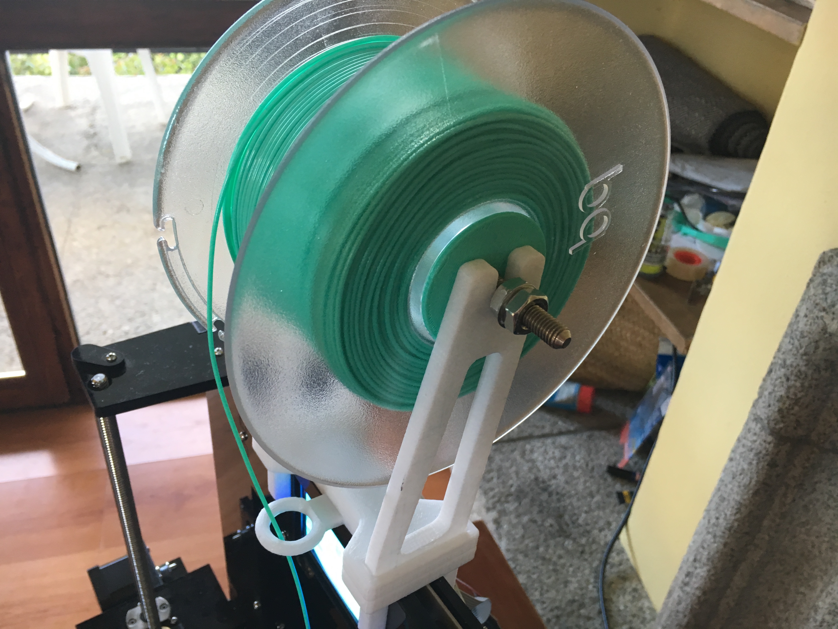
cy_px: 314
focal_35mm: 29
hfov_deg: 61.7
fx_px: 702
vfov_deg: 48.2
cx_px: 419
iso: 100
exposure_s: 1/33
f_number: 2.2
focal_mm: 4.15
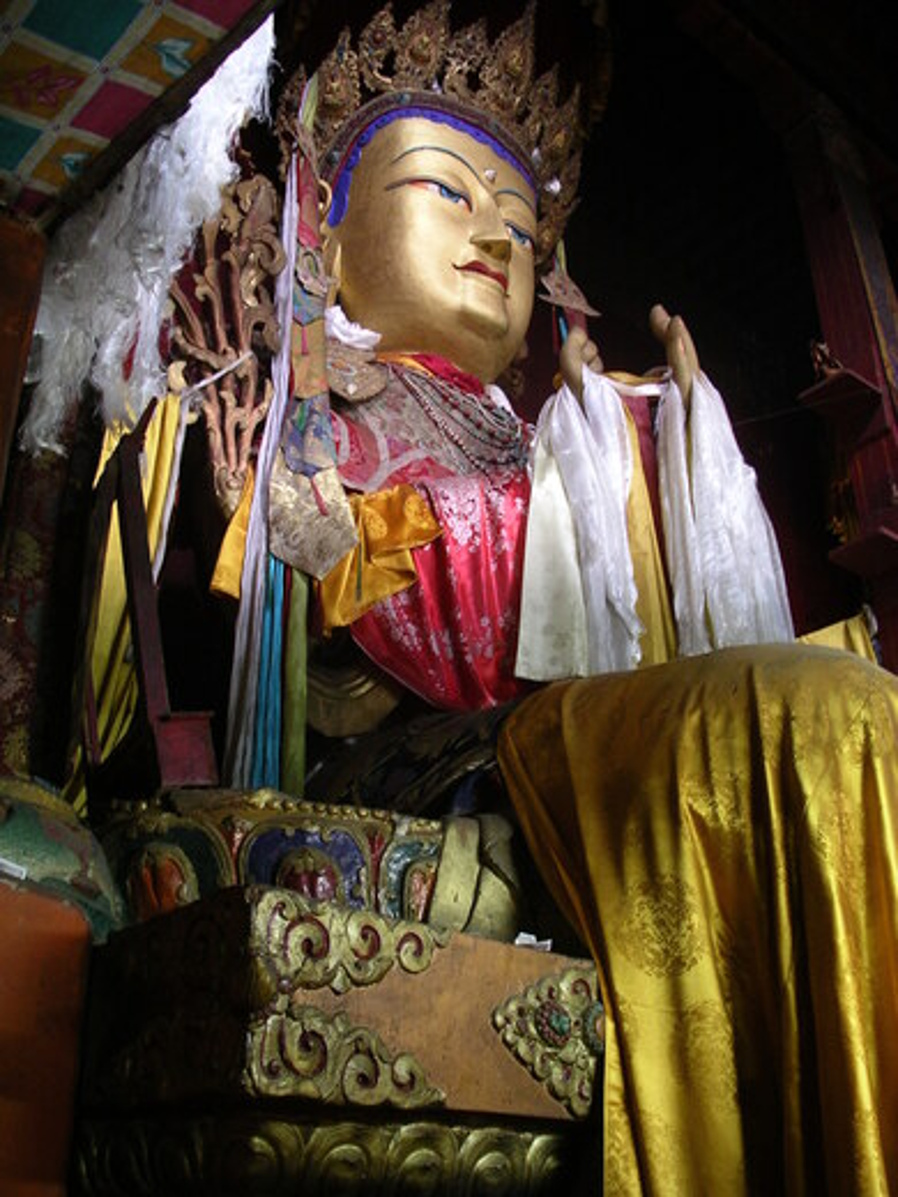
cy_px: 598
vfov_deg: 50.1
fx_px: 1280
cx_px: 449
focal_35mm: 37
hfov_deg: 38.7
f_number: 2.8
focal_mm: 7.8
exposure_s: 1/3.12
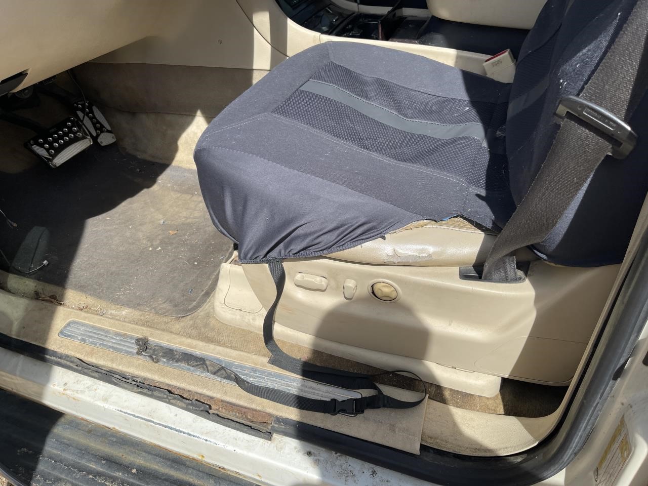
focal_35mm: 25
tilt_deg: -37.1
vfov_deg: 54.9
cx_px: 324
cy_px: 243
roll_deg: +4.8
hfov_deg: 69.4
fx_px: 468
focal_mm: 5.1
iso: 32
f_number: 1.6
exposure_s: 1/3257
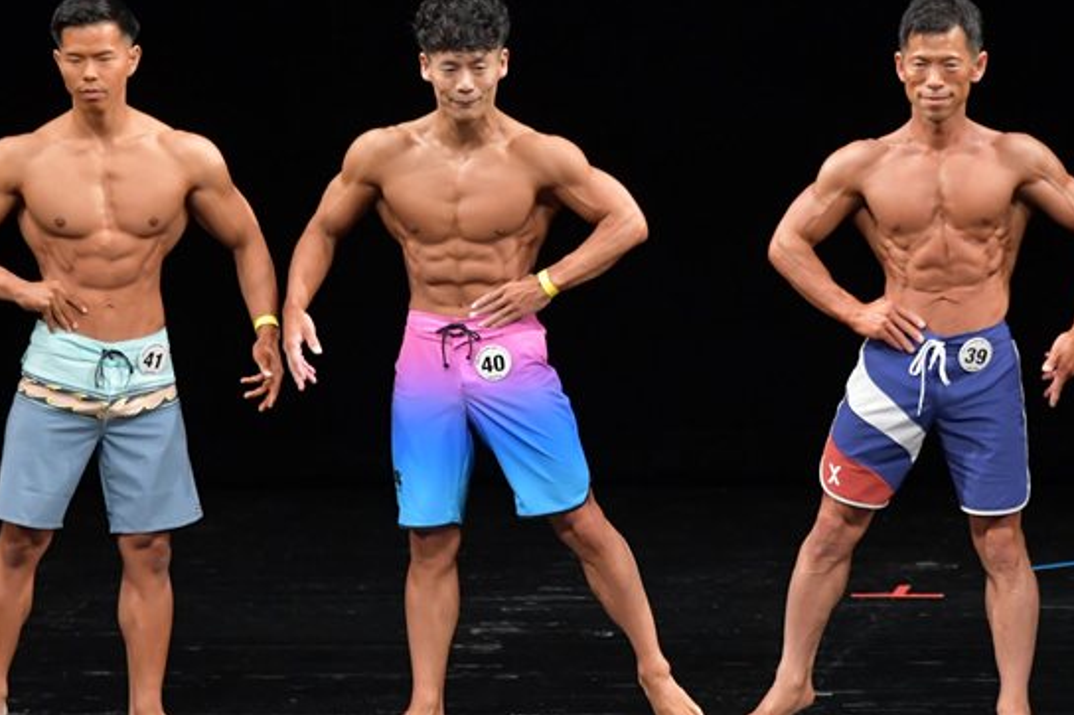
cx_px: 497
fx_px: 10823
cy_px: 344
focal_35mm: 363
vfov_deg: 3.8
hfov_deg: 5.7
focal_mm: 170
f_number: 5.6
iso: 3200
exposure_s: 1/400
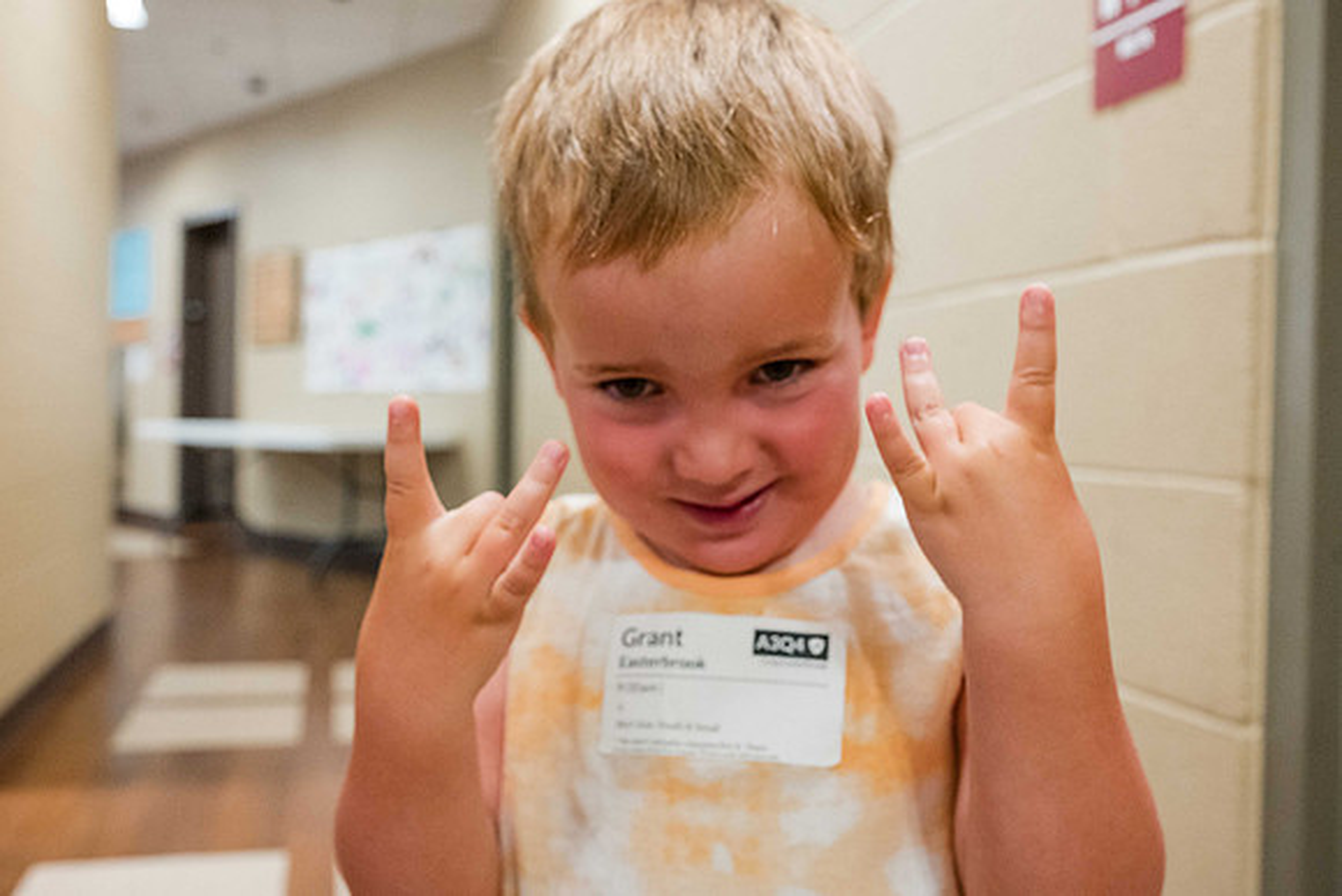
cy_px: 445
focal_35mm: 37
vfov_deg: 36.0
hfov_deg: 51.9
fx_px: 1379
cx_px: 661
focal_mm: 35
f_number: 5.6
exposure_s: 1/125
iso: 6400
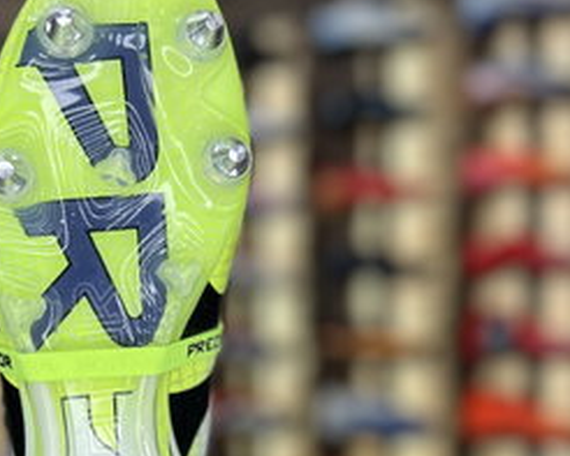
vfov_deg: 27.1
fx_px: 928
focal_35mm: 55
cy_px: 358
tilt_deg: -0.5
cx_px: 130
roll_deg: +1.0
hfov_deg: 33.3
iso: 40
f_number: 1.5
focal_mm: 5.7
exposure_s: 1/98
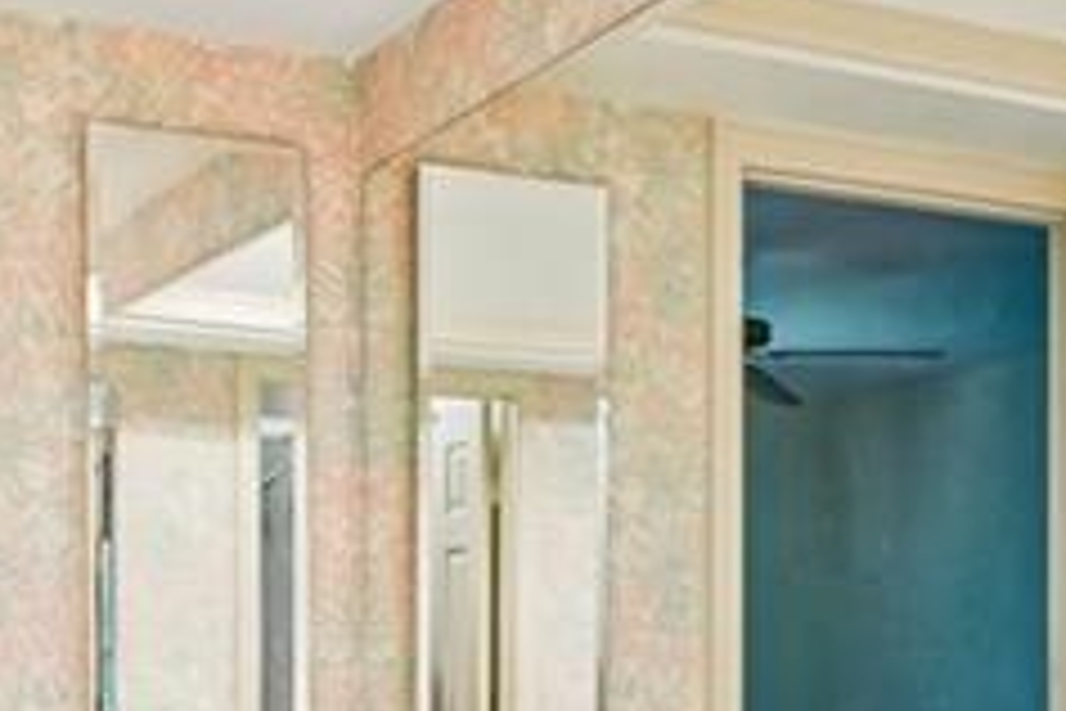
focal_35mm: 71
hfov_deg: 28.3
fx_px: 2107
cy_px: 677
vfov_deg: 18.7
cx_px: 666
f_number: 8
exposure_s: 1/8
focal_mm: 16.5
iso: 400
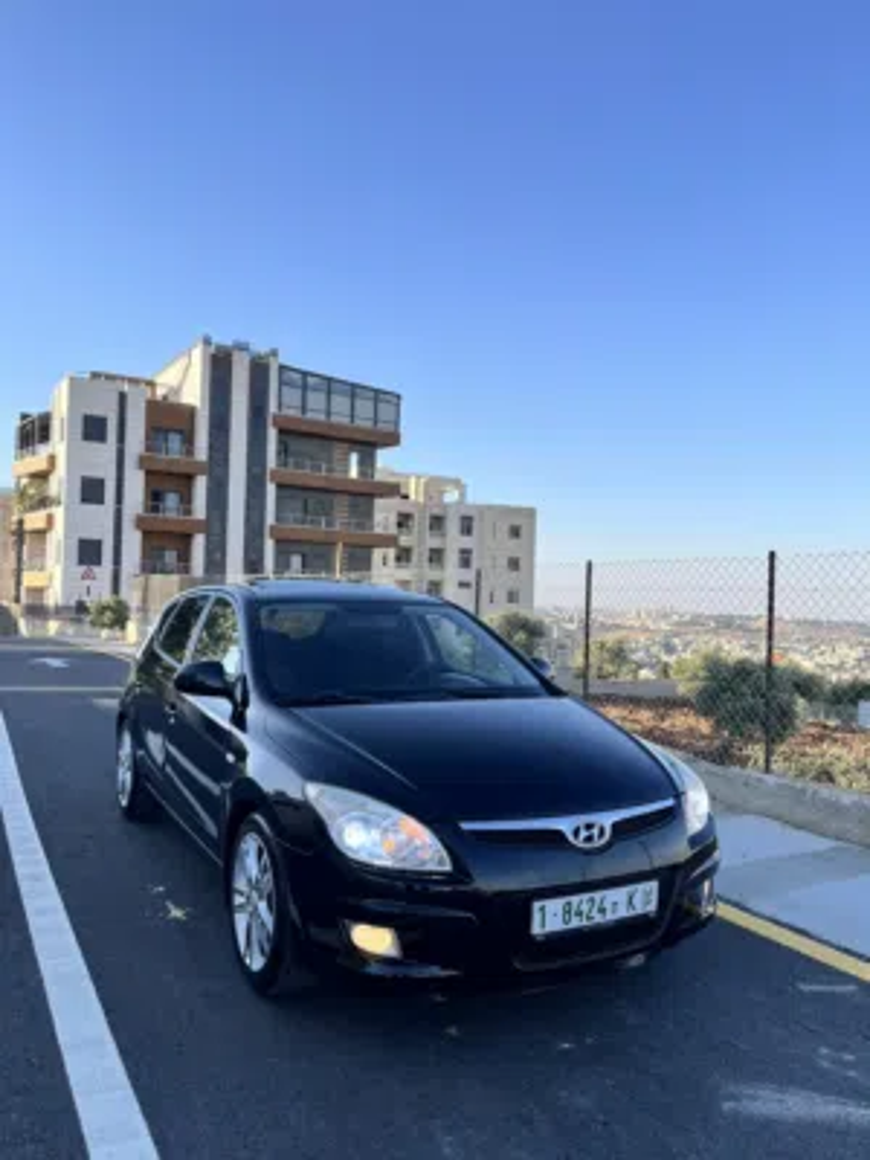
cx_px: 435
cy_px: 580
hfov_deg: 53.1
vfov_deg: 67.3
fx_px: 871
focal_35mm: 26
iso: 50
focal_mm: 5.1
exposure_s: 1/1422
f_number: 1.6
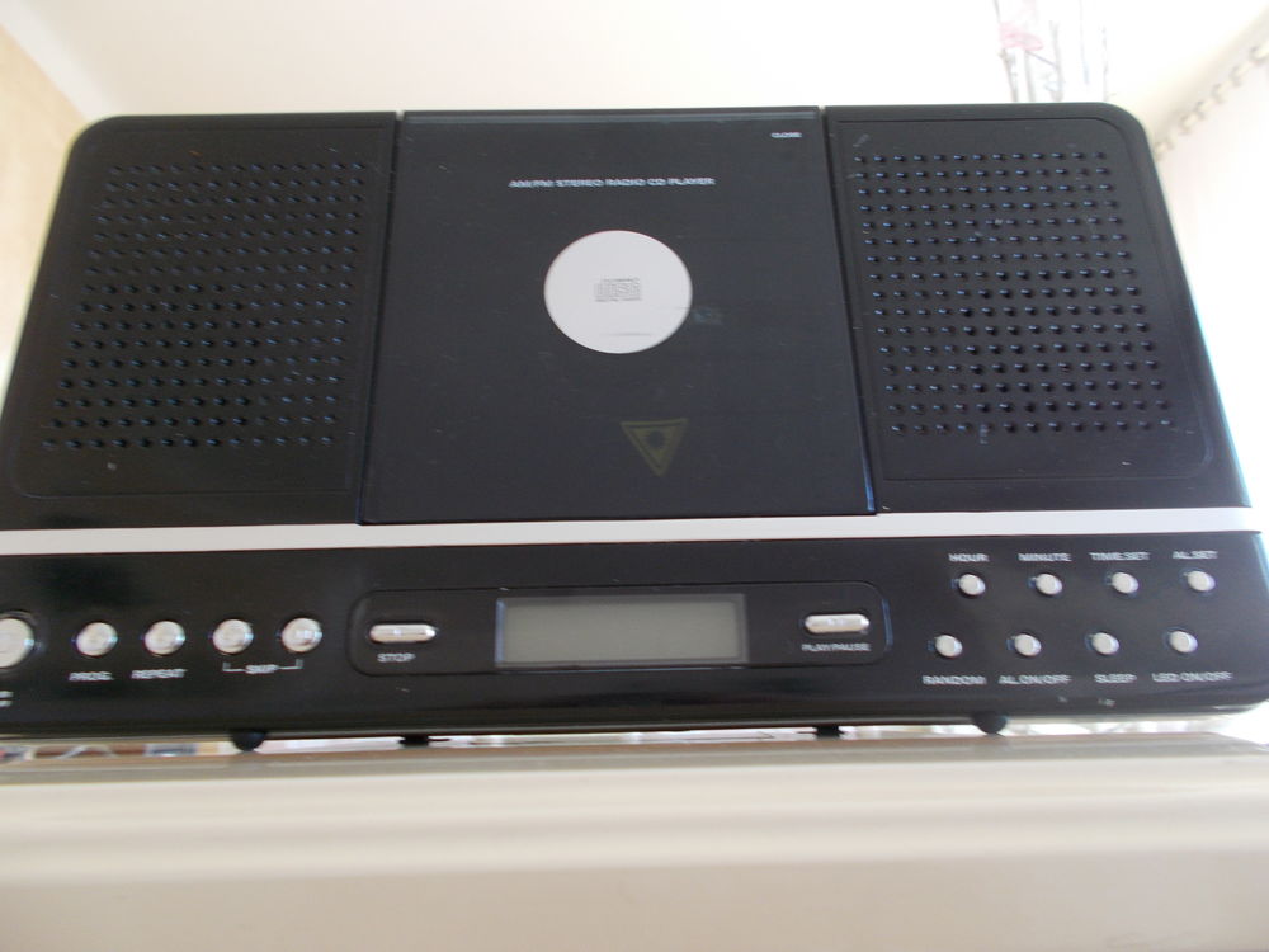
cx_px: 634
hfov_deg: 67.3
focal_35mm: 26
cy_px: 476
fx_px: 953
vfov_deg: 53.1
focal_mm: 4.6
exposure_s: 1/25
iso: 125
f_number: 3.2
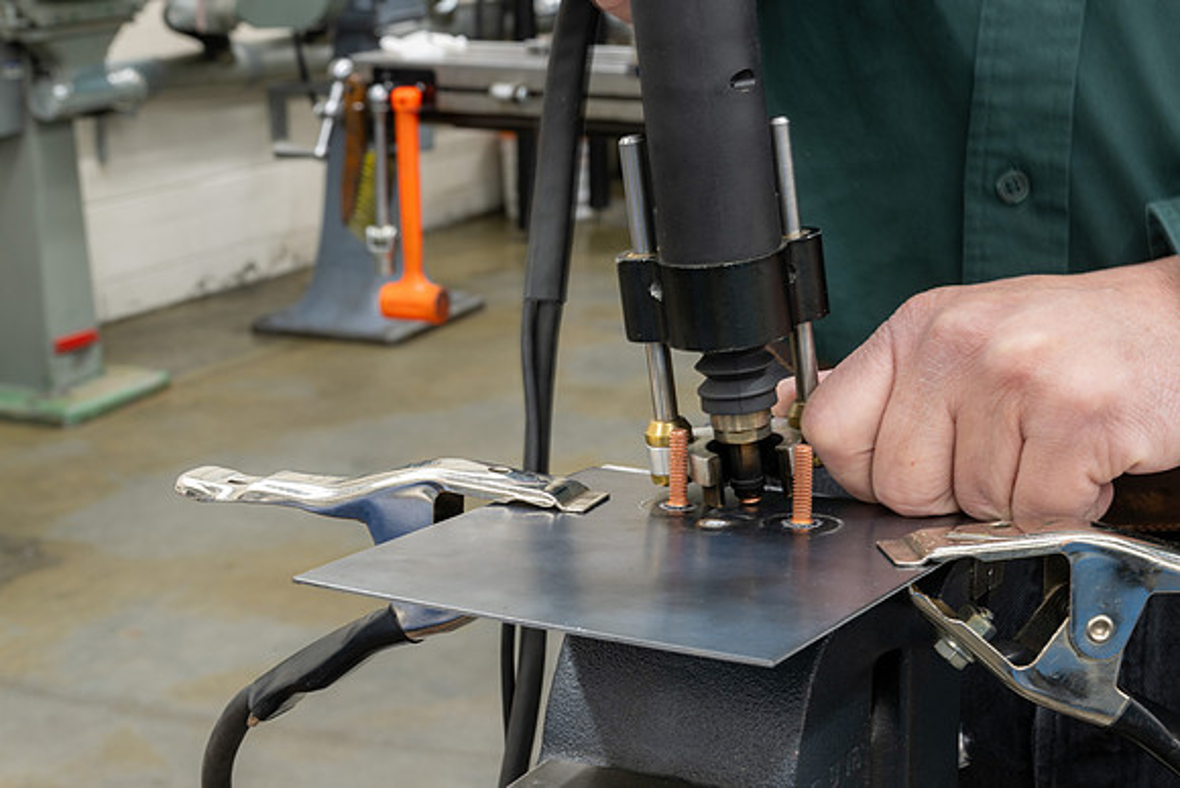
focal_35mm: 70
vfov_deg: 19.5
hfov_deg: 28.8
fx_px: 2295
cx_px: 590
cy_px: 394
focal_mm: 70
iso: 100
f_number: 16
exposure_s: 1.6
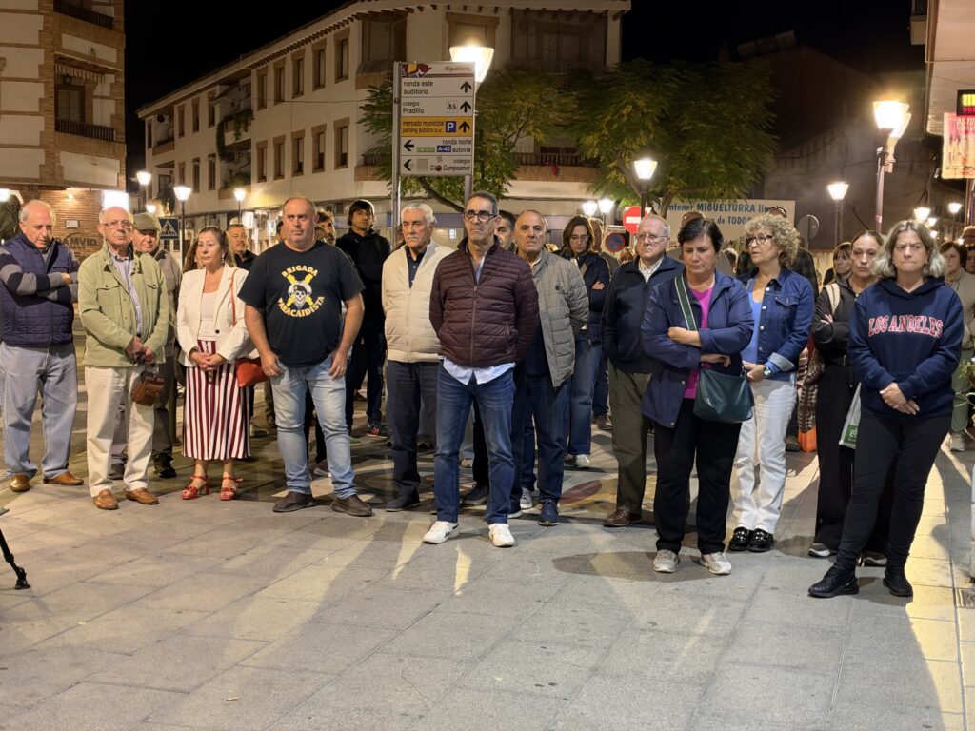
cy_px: 366
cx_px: 488
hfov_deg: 39.7
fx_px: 1352
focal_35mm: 48
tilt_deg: -4.5
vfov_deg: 30.3
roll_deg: -1.3
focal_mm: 6.93
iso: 400
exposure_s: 1/25
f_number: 1.48
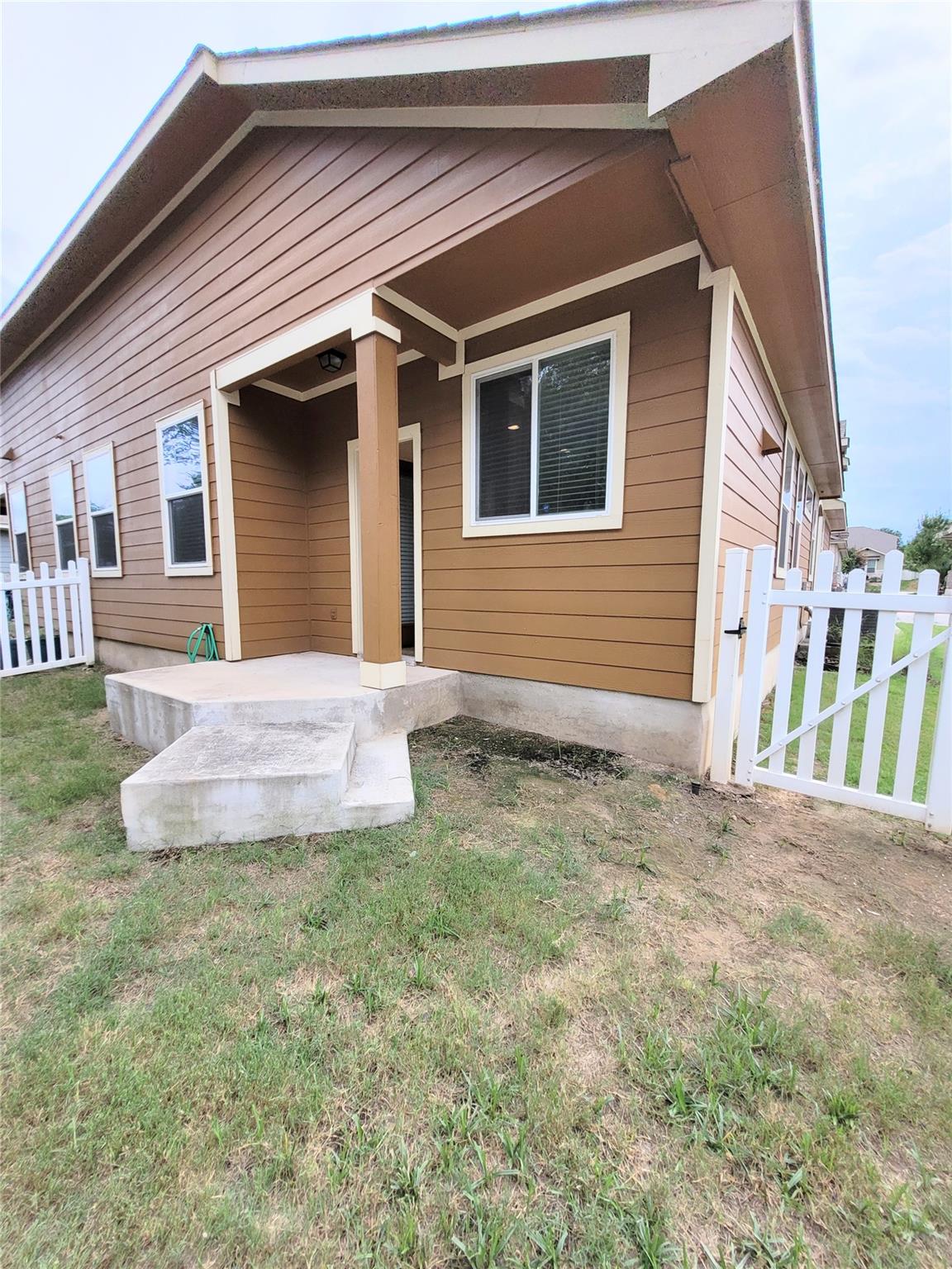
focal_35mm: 13
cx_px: 476
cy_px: 634
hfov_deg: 89.9
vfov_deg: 106.2
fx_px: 477
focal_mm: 1.74
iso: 40
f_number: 2.2
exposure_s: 1/527
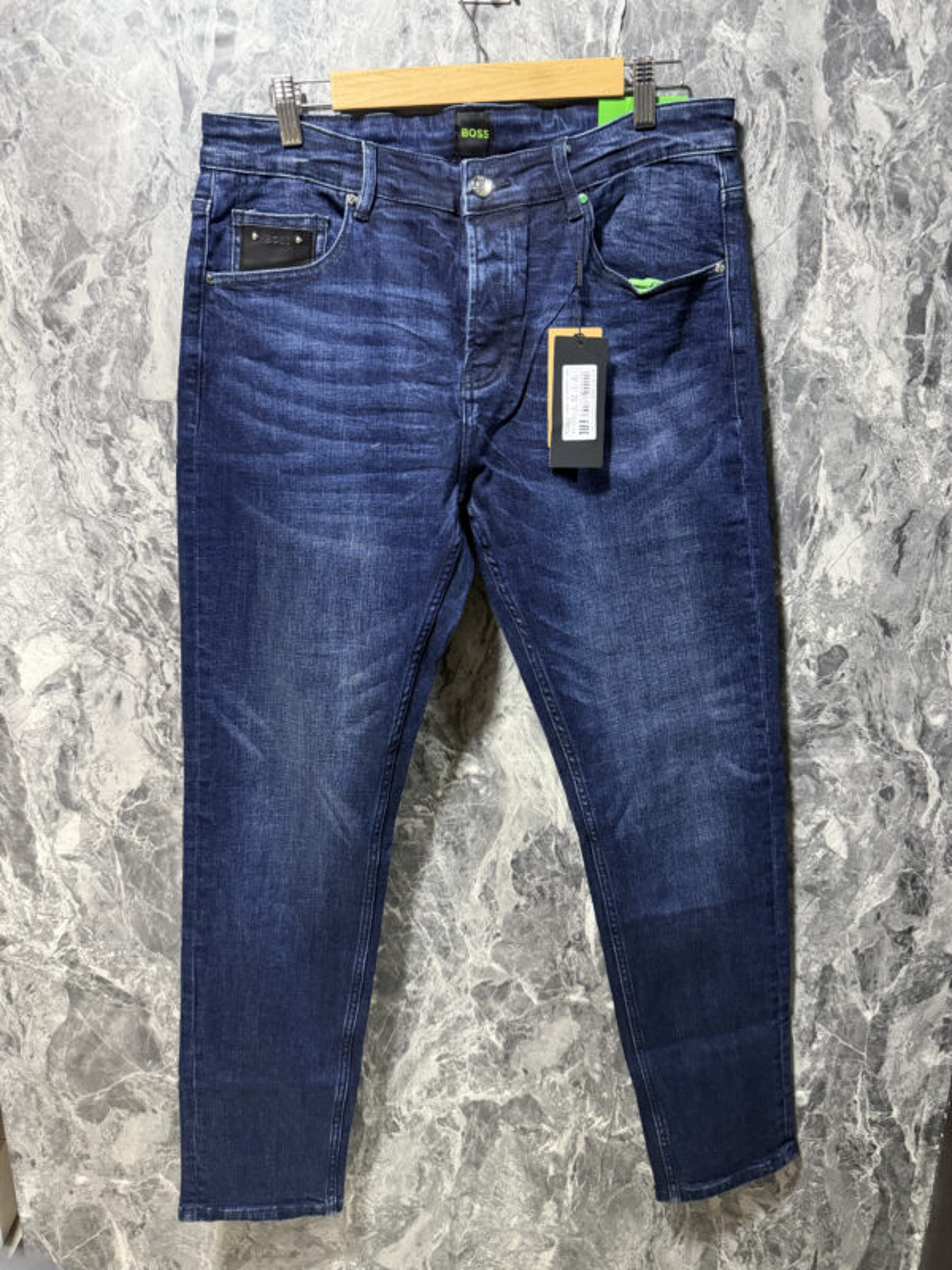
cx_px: 476
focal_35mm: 24
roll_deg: -1.5
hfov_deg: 56.8
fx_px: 880
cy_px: 635
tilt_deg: -15.3
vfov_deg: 71.6
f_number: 1.78
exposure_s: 1/40
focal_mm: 6.76
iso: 800
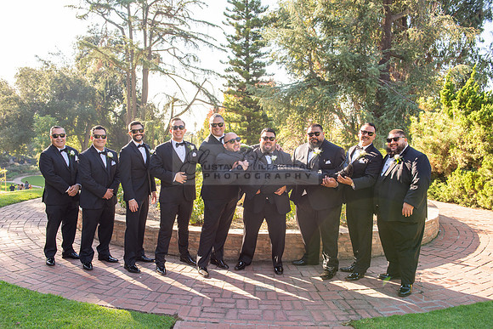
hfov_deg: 60.3
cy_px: 164
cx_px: 246
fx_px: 425
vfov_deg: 42.3
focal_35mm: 31
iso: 200
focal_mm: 31
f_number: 5.6
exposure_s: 1/250
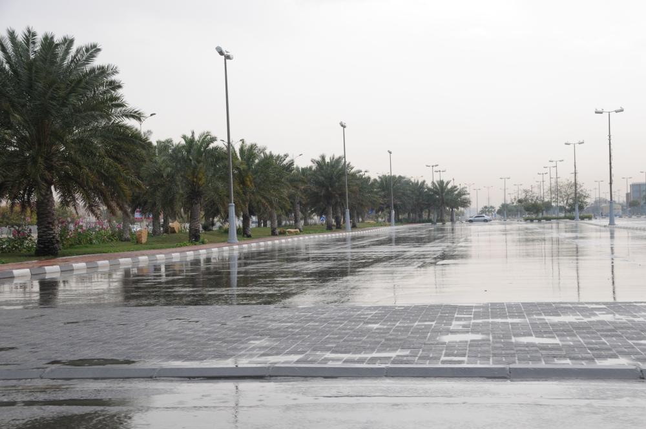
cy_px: 214
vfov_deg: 25.0
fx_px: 968
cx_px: 323
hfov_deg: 36.9
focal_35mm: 54
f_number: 10
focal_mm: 36
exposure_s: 1/320
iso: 500
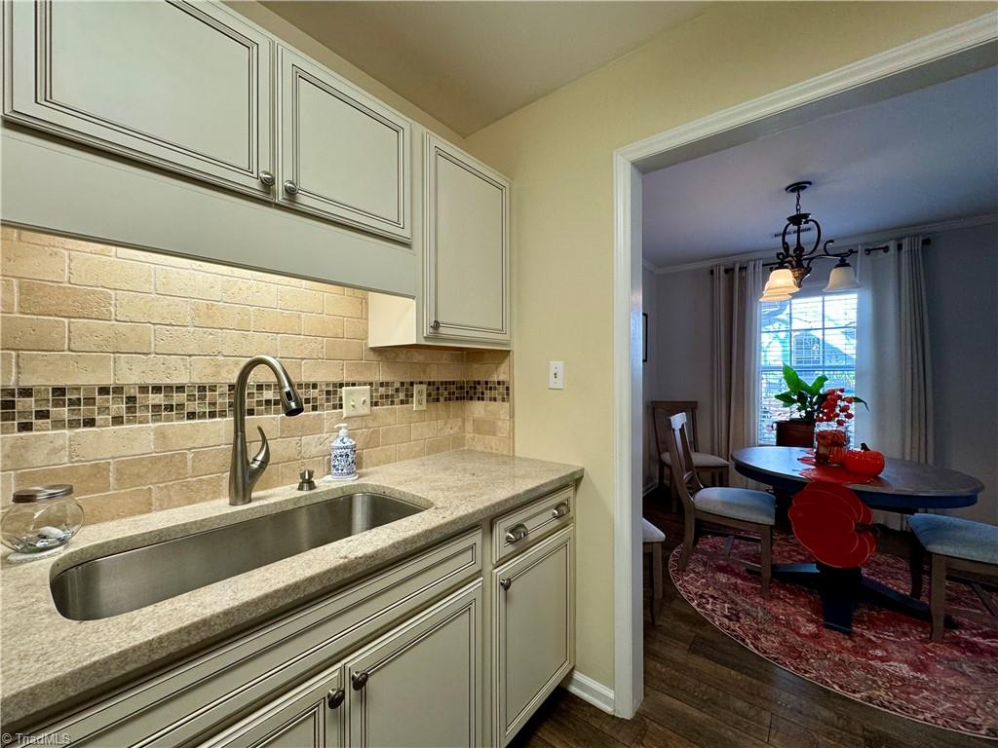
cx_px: 499
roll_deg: +0.1
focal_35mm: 14
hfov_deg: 102.1
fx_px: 404
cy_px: 374
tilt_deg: -0.6
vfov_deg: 85.7
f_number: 2.2
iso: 200
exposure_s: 1/120
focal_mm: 2.22
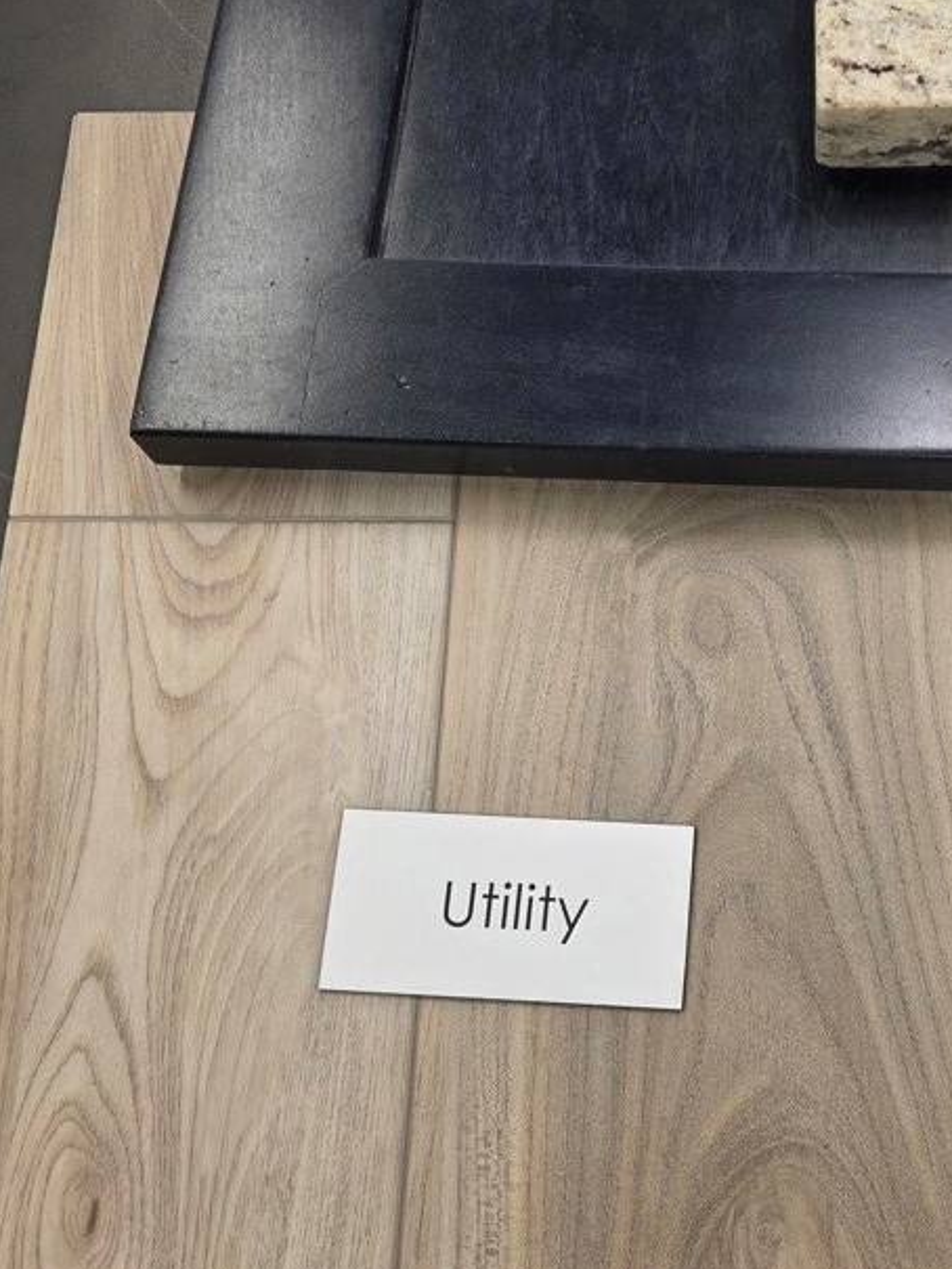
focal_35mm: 38
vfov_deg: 48.9
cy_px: 669
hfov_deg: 36.6
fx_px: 1393
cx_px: 749
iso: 125
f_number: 1.7
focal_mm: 6.3
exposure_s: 1/120
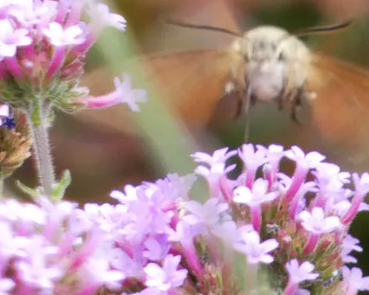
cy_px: 128
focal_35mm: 1721
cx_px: 256
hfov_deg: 1.1
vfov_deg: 0.9
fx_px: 18791
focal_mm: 214.2
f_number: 5.9
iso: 320
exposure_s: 1/125
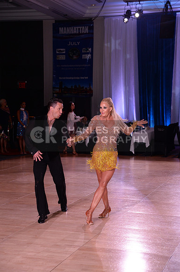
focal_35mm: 70
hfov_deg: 19.4
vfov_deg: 28.9
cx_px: 90
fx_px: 527
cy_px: 136
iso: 2000
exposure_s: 1/250
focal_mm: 70
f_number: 6.3
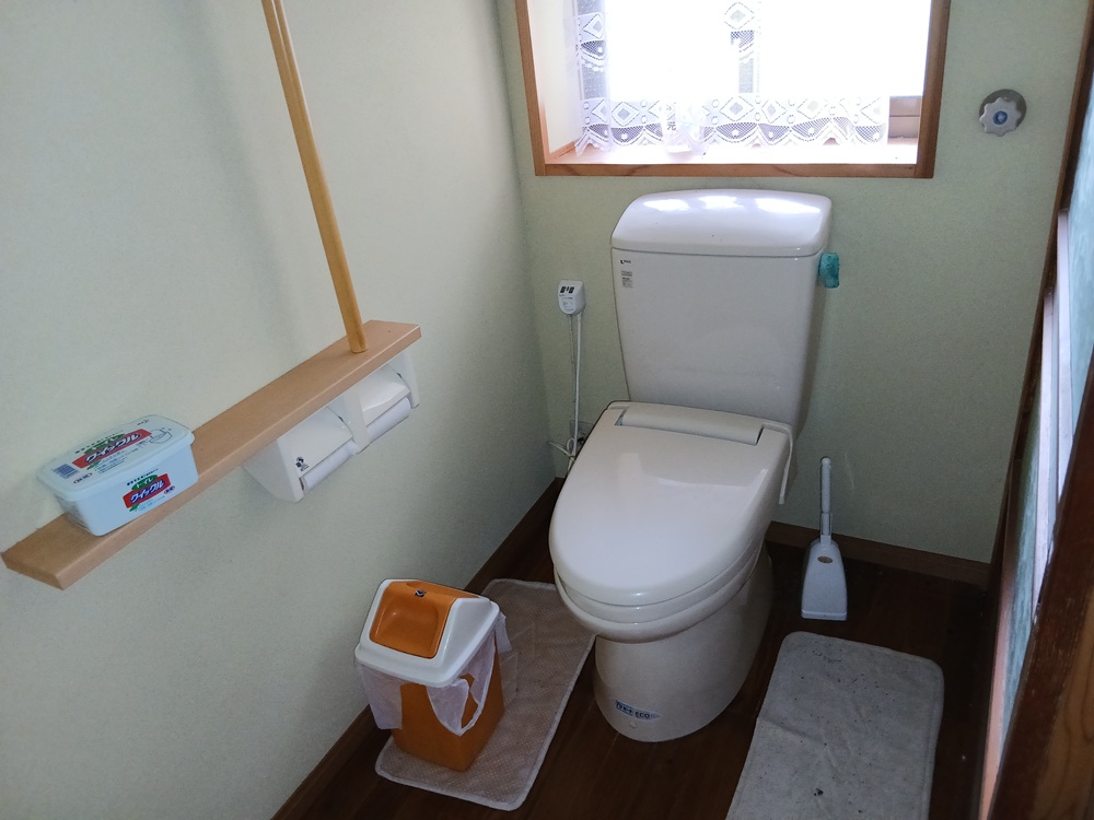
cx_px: 547
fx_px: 822
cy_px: 410
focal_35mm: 26
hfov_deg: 67.3
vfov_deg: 53.1
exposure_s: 1/50
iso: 250
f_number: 1.8
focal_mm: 3.86
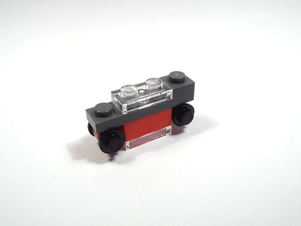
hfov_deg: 50.1
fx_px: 322
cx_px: 150
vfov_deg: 38.7
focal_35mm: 37
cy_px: 113
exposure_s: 1/80
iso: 80
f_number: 3.9
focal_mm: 6.61
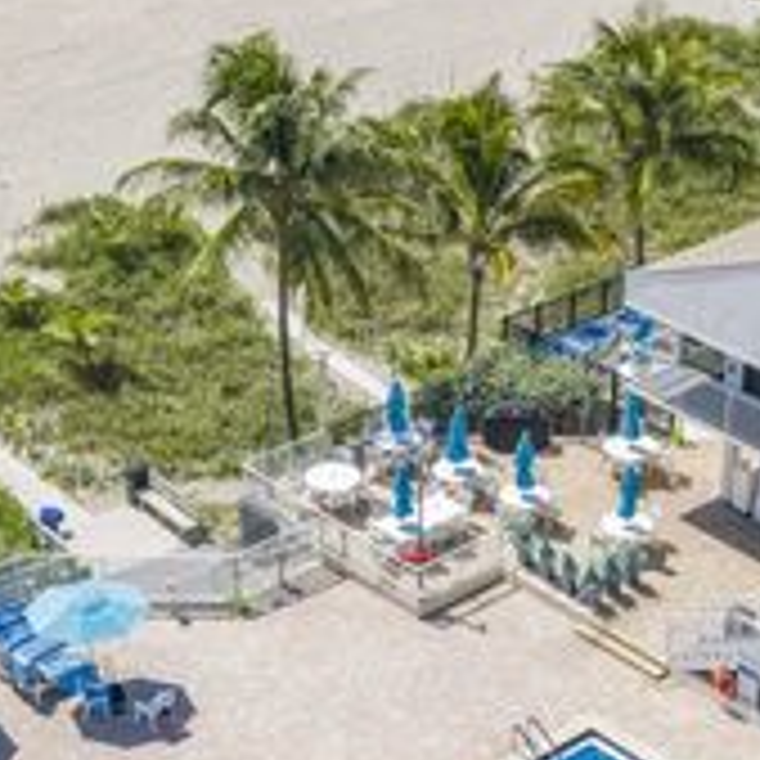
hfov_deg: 19.3
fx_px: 2236
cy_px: 542
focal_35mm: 90
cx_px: 454
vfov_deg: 19.2
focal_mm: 14.45
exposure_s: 1/800
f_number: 2.8
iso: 100
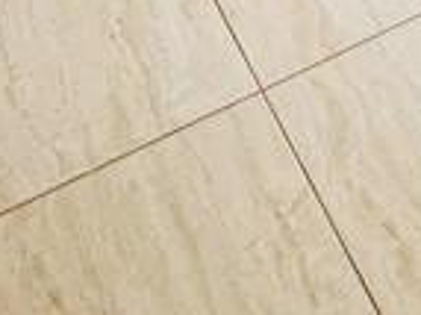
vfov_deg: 11.5
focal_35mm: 93
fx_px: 1130
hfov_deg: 20.7
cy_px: -551
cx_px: 362
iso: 100
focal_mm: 1.7
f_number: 2.2
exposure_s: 1/50
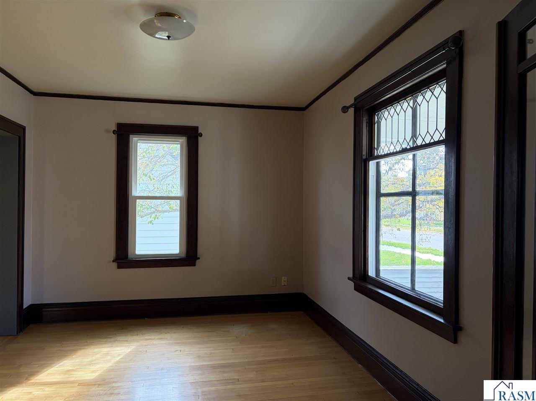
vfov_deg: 53.0
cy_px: 200
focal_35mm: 26
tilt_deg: +0.3
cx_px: 268
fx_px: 402
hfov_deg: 67.3
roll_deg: +0.2
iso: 125
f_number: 1.6
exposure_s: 1/135
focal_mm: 5.96
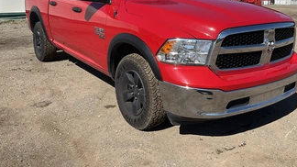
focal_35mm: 39
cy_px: 33
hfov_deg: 51.5
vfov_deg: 29.7
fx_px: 307
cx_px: 165
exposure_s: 1/2427
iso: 25
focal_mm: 3
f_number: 1.8
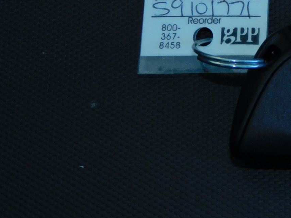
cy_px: -4
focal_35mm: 132
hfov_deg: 14.5
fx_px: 1109
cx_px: 342
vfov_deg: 11.1
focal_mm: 9
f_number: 4
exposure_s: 1/30
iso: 140
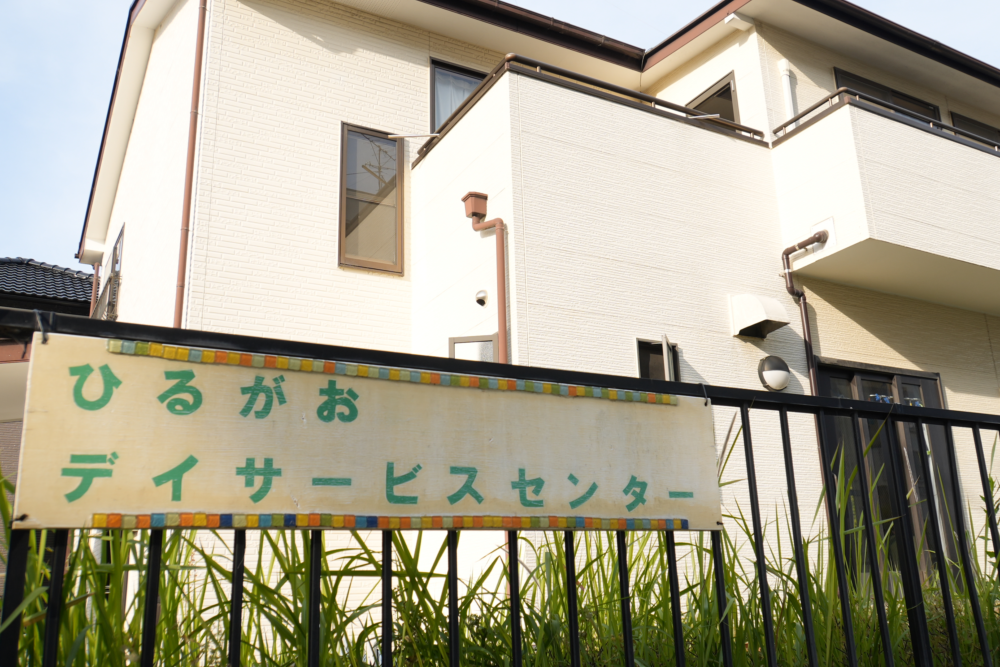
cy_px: 326
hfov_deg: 57.0
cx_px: 569
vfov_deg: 40.0
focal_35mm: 33
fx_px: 917
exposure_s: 1/320
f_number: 5
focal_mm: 18
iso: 125
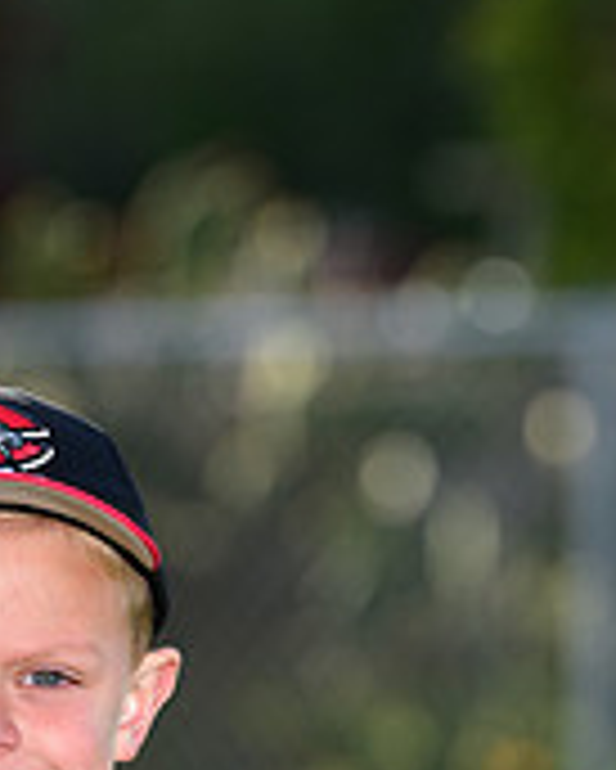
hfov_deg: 2.6
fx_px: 13388
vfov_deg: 3.3
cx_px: -88
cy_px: 1058
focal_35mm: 588
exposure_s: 1/200
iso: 80
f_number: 5
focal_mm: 185
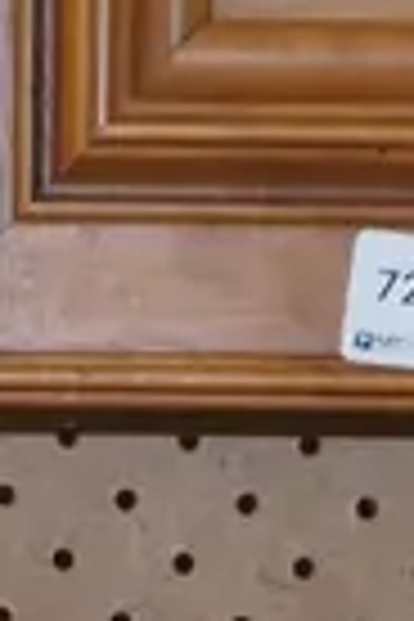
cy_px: 1372
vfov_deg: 8.3
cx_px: 18
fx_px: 4002
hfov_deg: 5.9
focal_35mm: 232
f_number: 5.6
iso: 1600
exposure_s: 1/60
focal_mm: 15
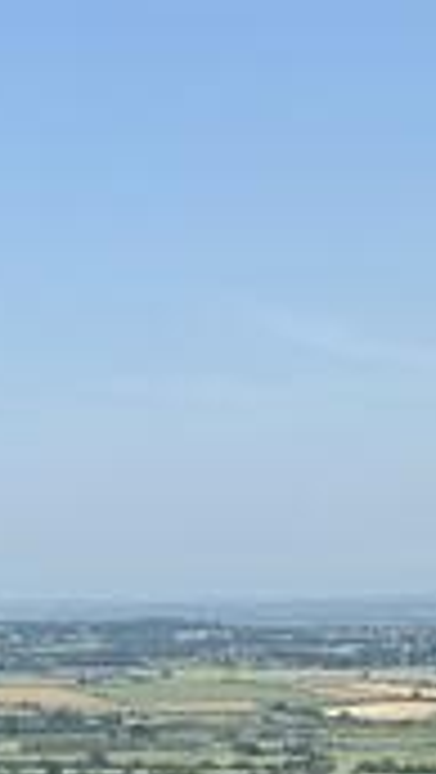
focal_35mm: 137
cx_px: -310
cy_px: 920
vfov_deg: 15.1
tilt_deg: -7.4
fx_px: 2810
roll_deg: +0.5
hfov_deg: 8.6
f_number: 1.78
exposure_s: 1/4950
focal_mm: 6.76
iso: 80
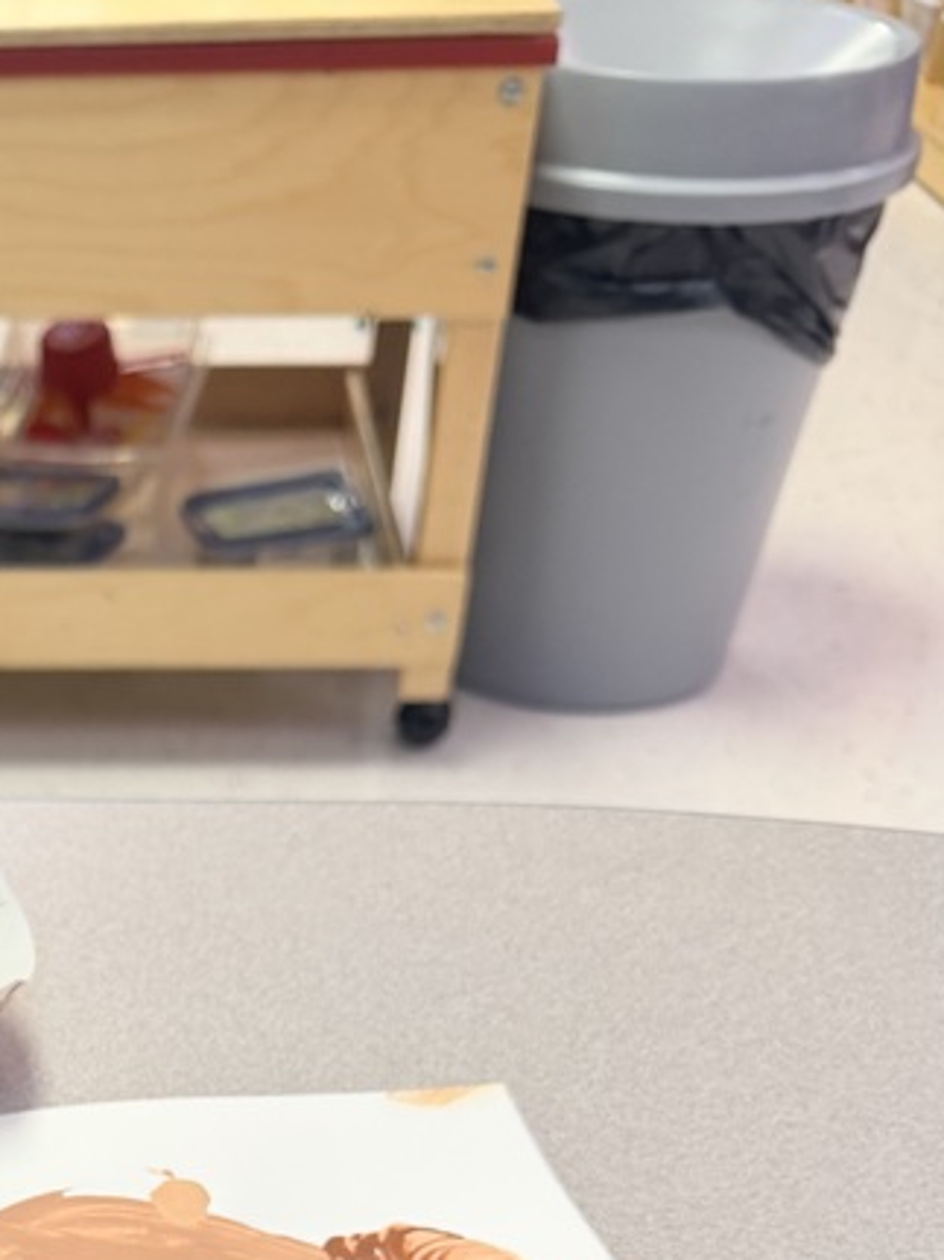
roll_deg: +2.2
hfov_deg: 23.6
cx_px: -161
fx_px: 2074
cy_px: 1301
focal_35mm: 57
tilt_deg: -40.6
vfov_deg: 31.0
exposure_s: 1/60
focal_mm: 6.76
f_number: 1.78
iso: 160
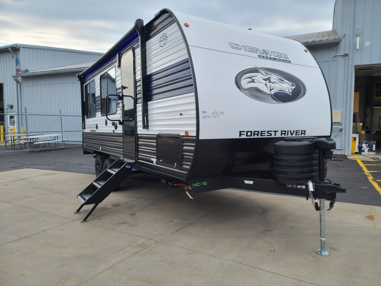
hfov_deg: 69.4
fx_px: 275
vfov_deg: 54.9
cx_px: 190
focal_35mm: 25
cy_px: 143
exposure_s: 1/401
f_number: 1.8
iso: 16
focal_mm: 7
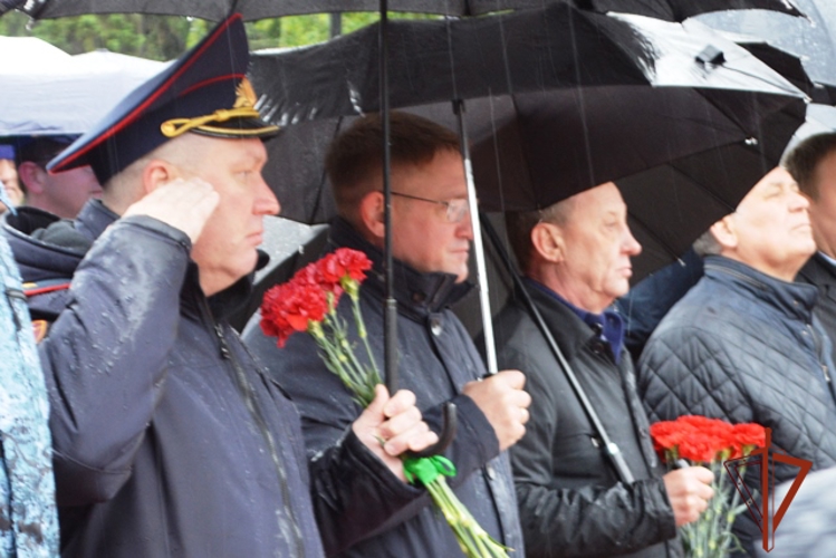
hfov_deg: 24.6
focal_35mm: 82
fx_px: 1916
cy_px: 279
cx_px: 418
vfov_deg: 16.6
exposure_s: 1/30
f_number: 5.6
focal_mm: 55
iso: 400
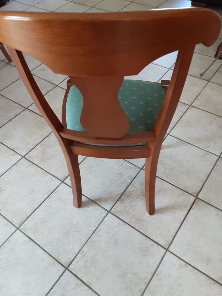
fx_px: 257
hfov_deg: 46.8
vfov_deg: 60.0
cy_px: 148
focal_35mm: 30
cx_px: 104
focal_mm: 2.9
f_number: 1.9
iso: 160
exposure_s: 1/33
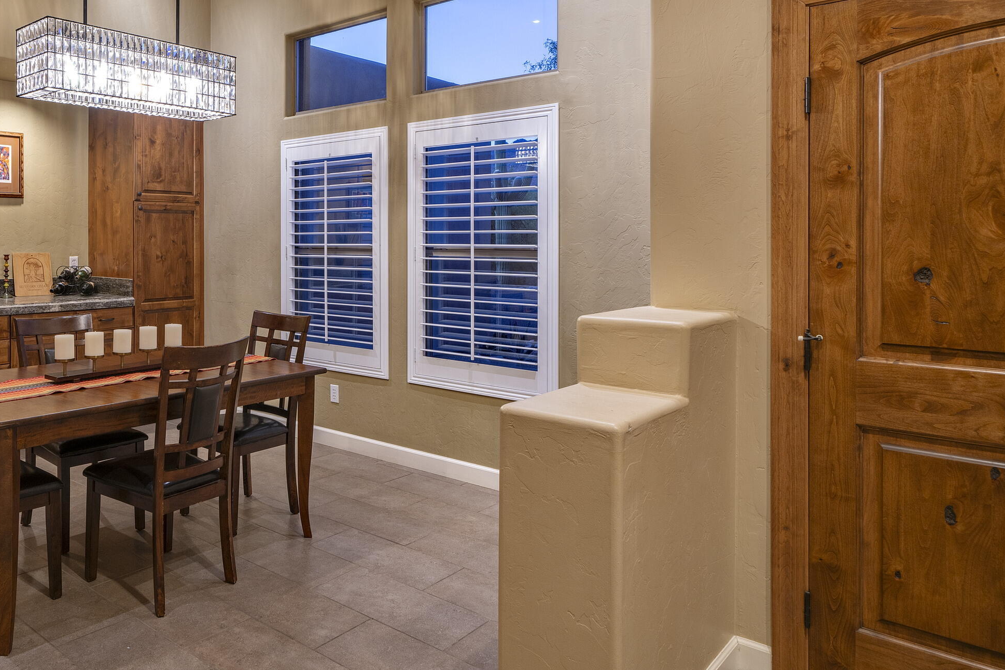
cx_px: 281
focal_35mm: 26
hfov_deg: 66.1
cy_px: 239
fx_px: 726
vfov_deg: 48.9
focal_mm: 18
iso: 200
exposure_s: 1.3
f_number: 9
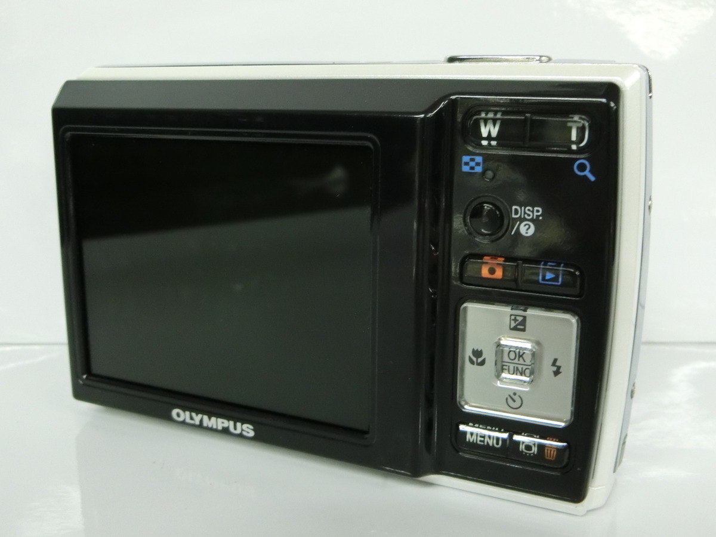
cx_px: 358
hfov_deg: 47.9
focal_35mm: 39
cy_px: 268
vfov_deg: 36.8
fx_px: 807
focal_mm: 6.9
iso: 800
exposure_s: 1/20
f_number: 8.2
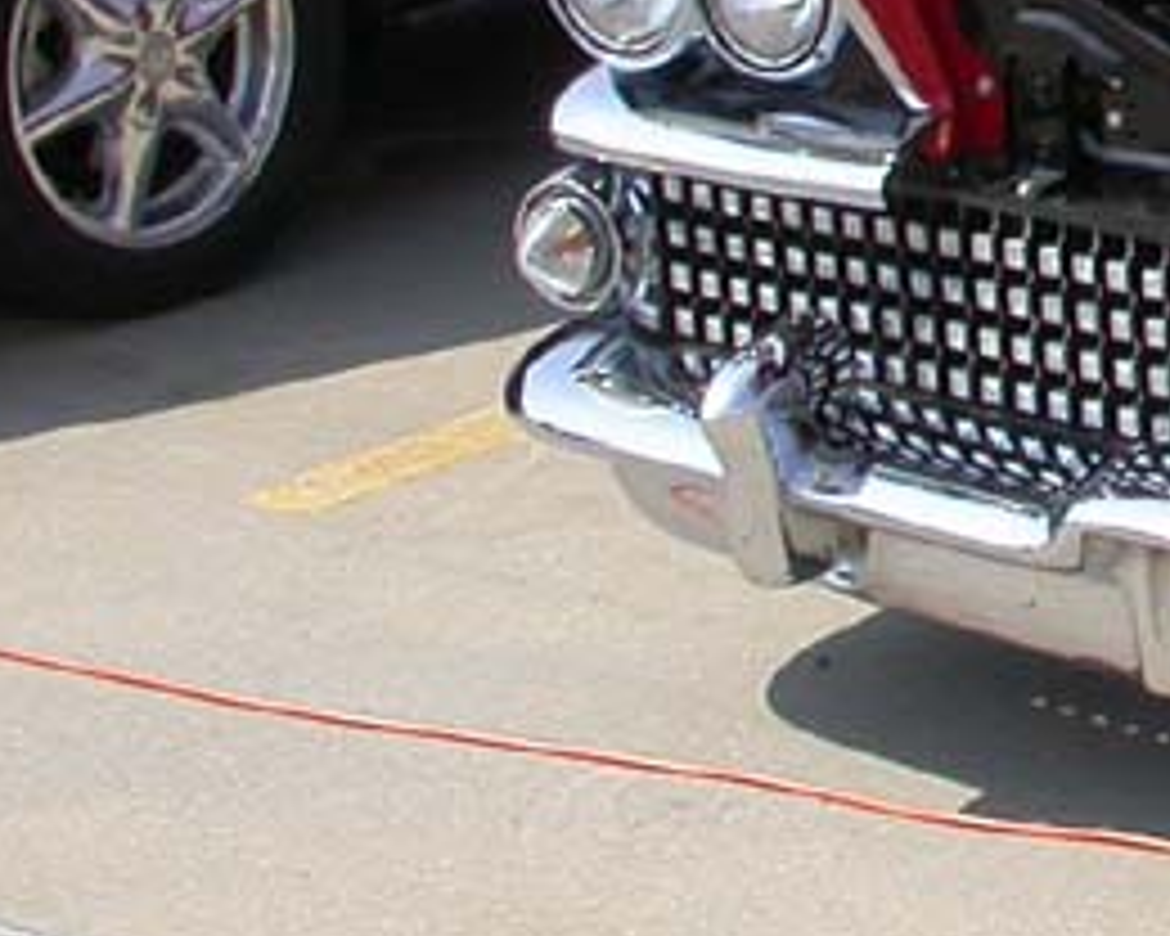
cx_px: 1966
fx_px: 5056
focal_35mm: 146
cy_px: -256
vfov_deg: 10.4
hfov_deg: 12.3
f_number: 6.7
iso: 100
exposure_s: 1/316
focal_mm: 7.85
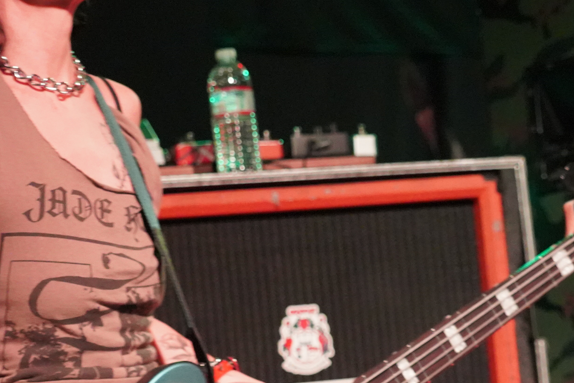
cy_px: 201
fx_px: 2376
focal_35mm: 149
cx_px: 343
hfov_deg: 13.8
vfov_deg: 9.2
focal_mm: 61
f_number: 4
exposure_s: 1/60
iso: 12800
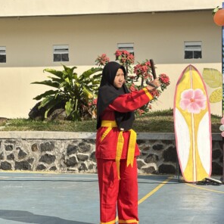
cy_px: 111
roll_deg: +0.6
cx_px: 121
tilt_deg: +0.2
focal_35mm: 92
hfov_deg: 18.9
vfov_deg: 18.9
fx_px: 674
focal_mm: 9
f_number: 2.8
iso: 32
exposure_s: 1/331
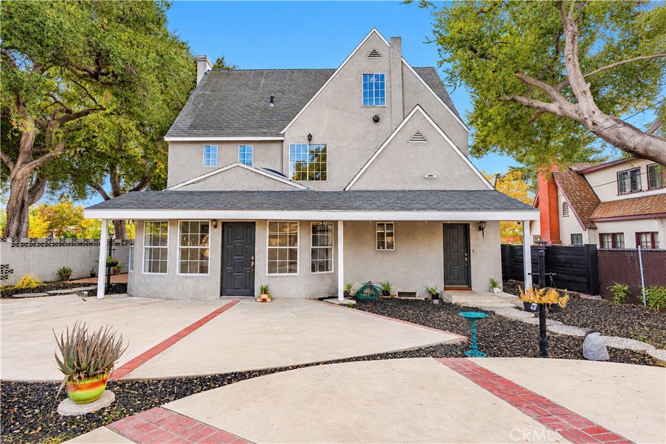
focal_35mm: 19
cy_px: 222
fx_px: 352
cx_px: 333
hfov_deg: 86.9
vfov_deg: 64.6
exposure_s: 1/640
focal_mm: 19
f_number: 5
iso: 640
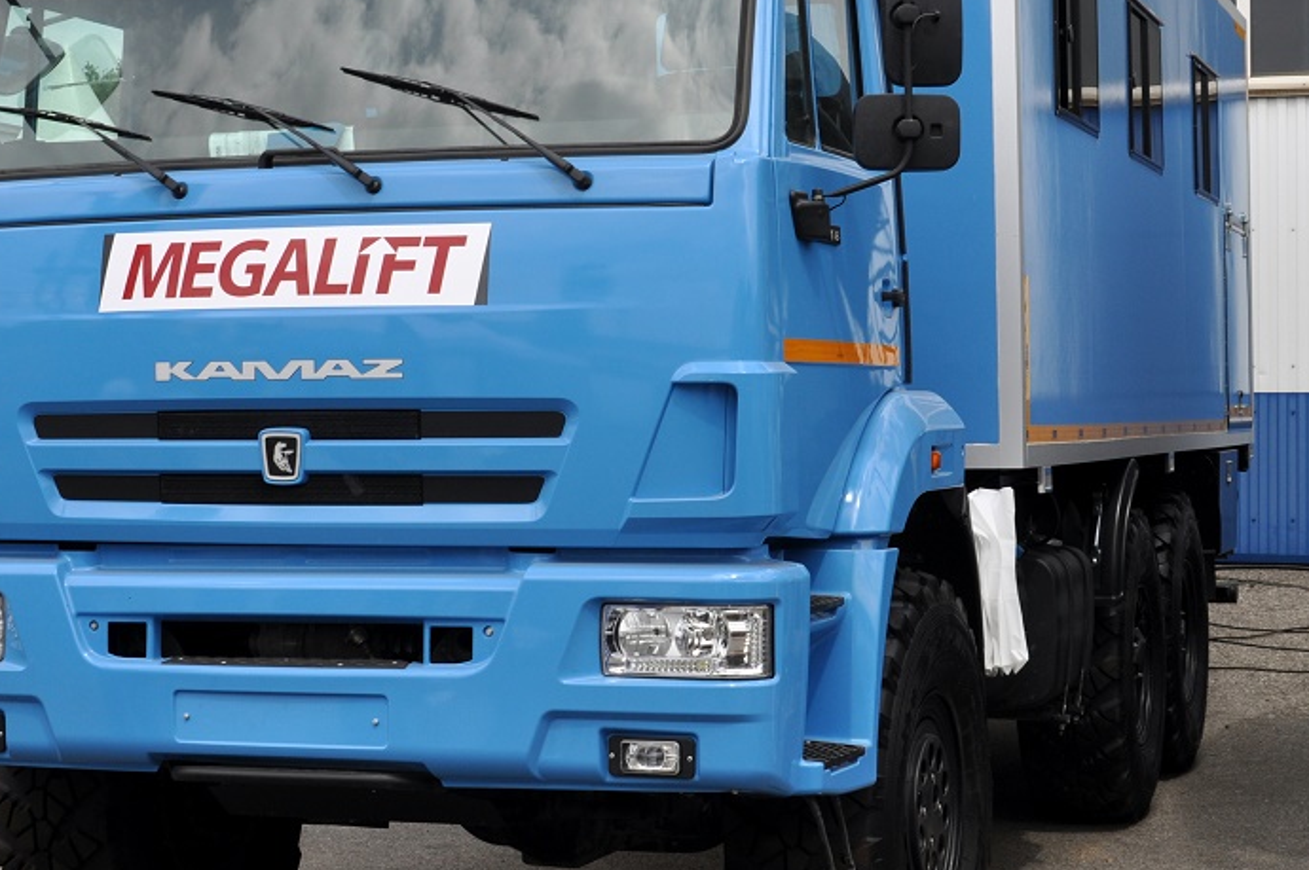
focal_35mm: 73
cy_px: 344
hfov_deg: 27.7
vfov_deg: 18.6
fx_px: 2652
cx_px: 563
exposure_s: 1/320
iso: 200
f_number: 9
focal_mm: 28
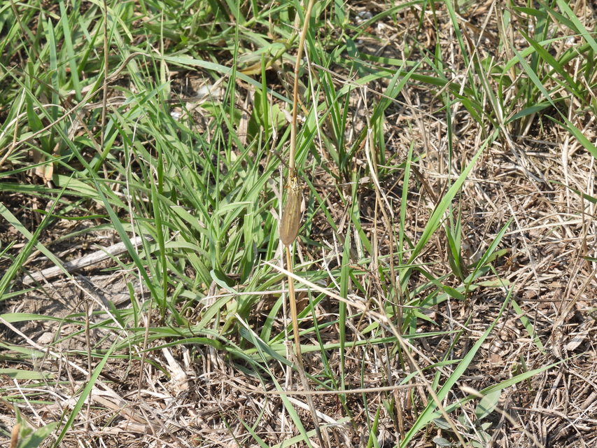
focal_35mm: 240
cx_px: 298
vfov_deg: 6.2
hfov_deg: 8.2
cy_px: 224
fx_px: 4140
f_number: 6.3
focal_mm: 42.8
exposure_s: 1/250
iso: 100
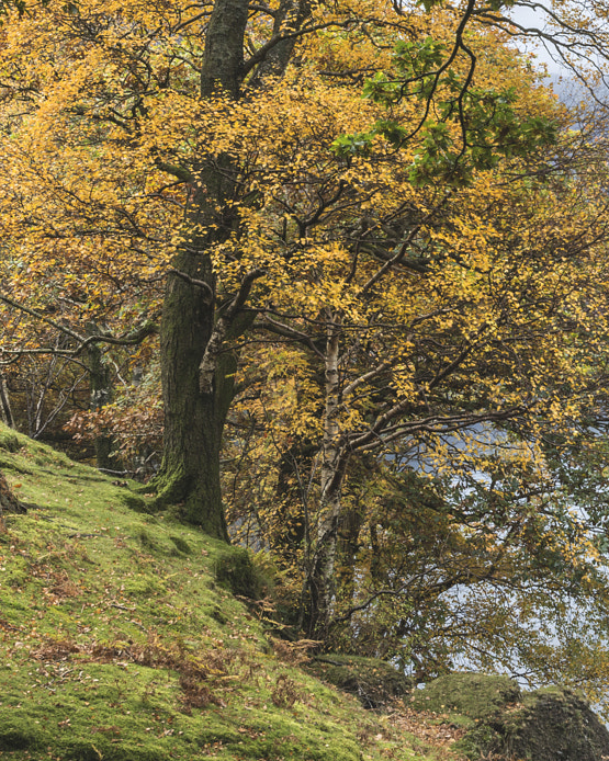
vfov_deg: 19.6
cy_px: 183
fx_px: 2186
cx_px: 663
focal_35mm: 97
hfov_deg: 15.5
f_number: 16
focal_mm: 35
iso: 100
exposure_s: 1/5
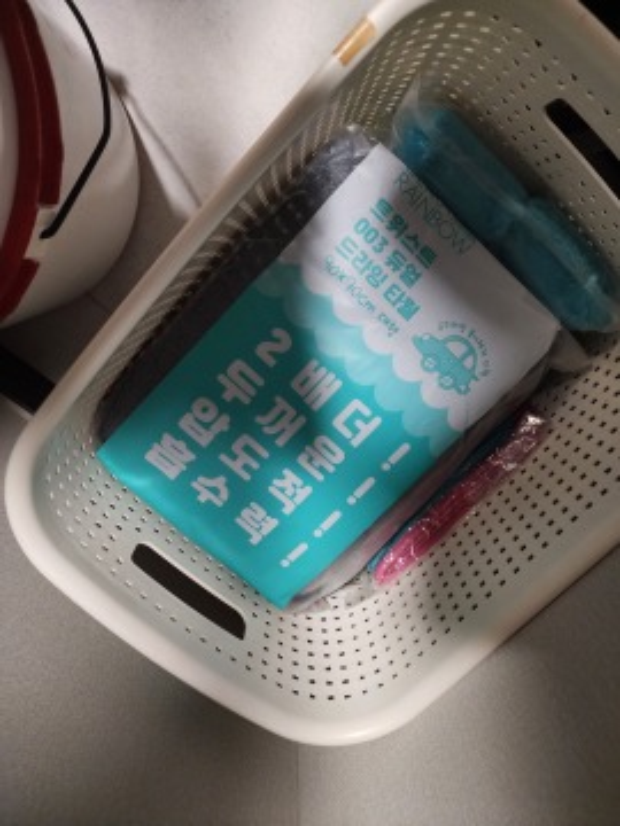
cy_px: 413
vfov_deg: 73.9
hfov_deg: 58.9
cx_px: 310
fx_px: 549
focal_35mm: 23
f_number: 1.8
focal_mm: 6.4
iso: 640
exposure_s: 1/24
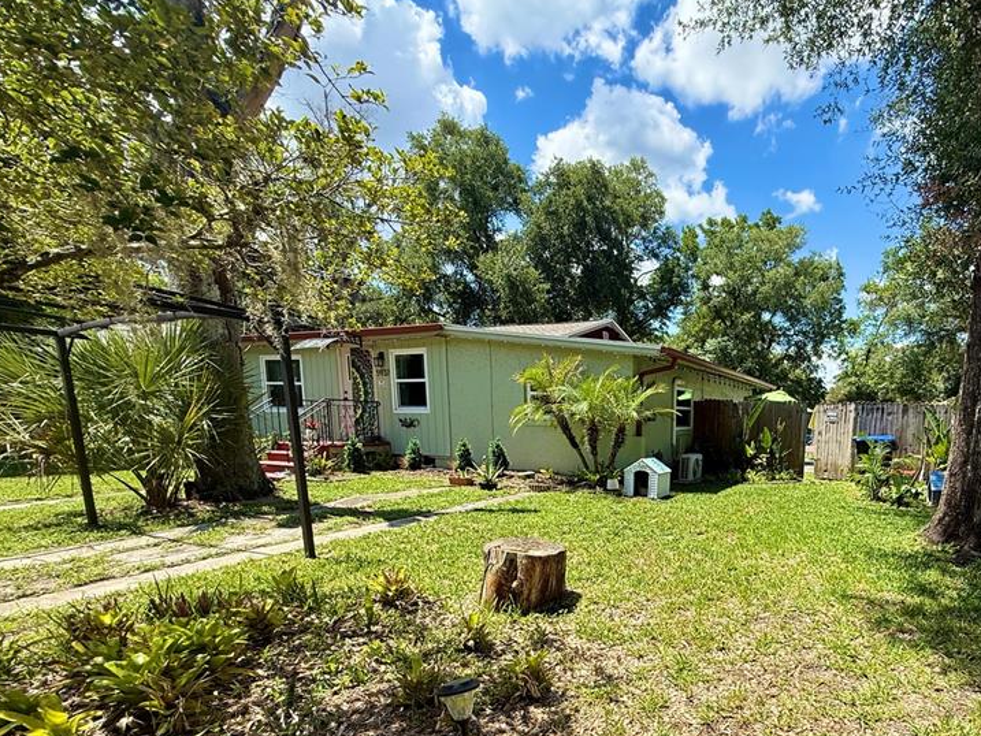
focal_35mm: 20
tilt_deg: -10.0
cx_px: 662
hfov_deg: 78.8
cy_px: 514
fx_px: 567
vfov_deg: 63.6
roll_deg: -1.6
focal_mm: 2.22
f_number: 2.2
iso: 50
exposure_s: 1/1068
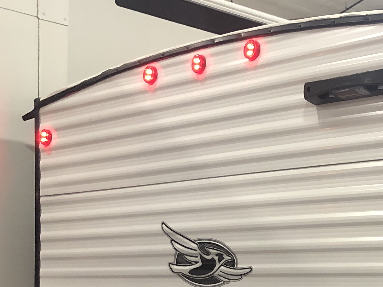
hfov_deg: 19.5
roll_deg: -1.0
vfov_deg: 15.9
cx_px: 557
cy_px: 352
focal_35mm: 89
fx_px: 985
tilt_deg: -2.7
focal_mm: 3.99
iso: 50
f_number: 1.8
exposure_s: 1/15
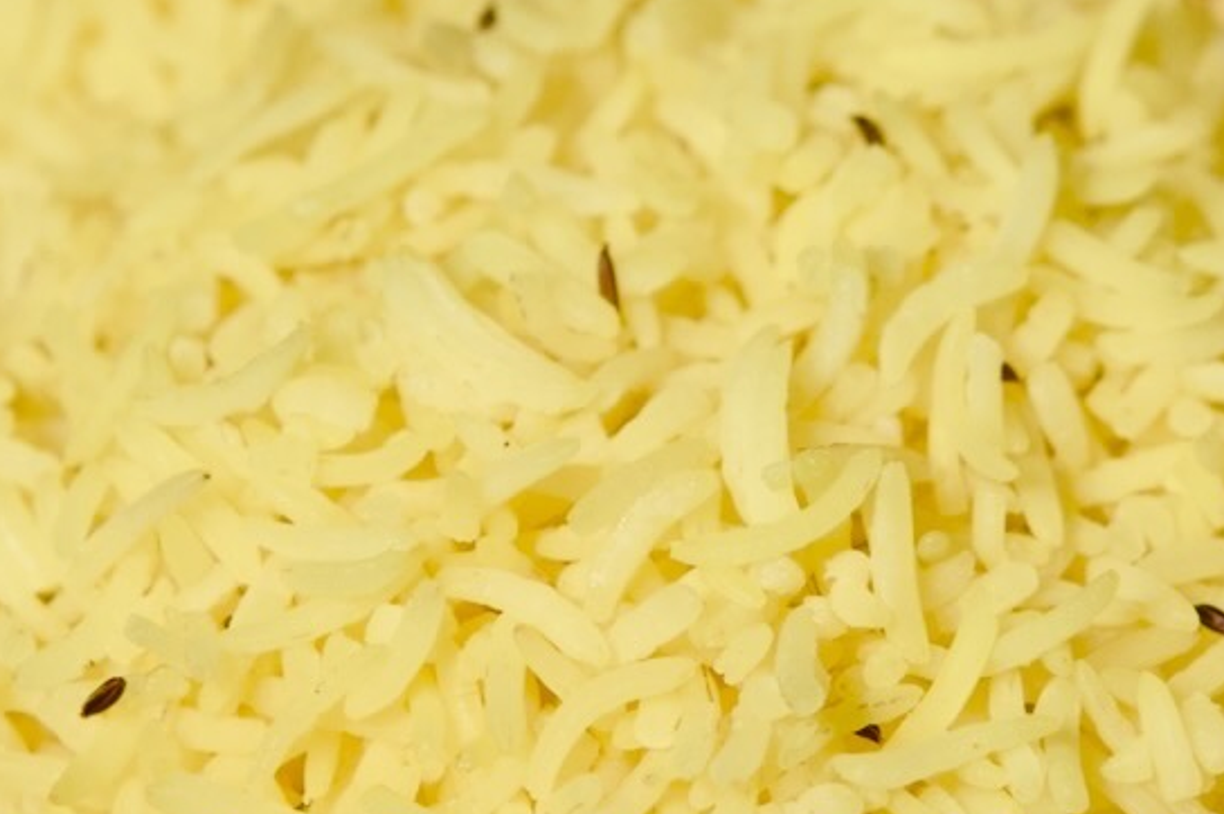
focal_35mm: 279
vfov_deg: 4.9
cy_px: 371
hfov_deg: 7.4
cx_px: 778
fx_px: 9480
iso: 2000
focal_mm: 79
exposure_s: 1/250
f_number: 4.5
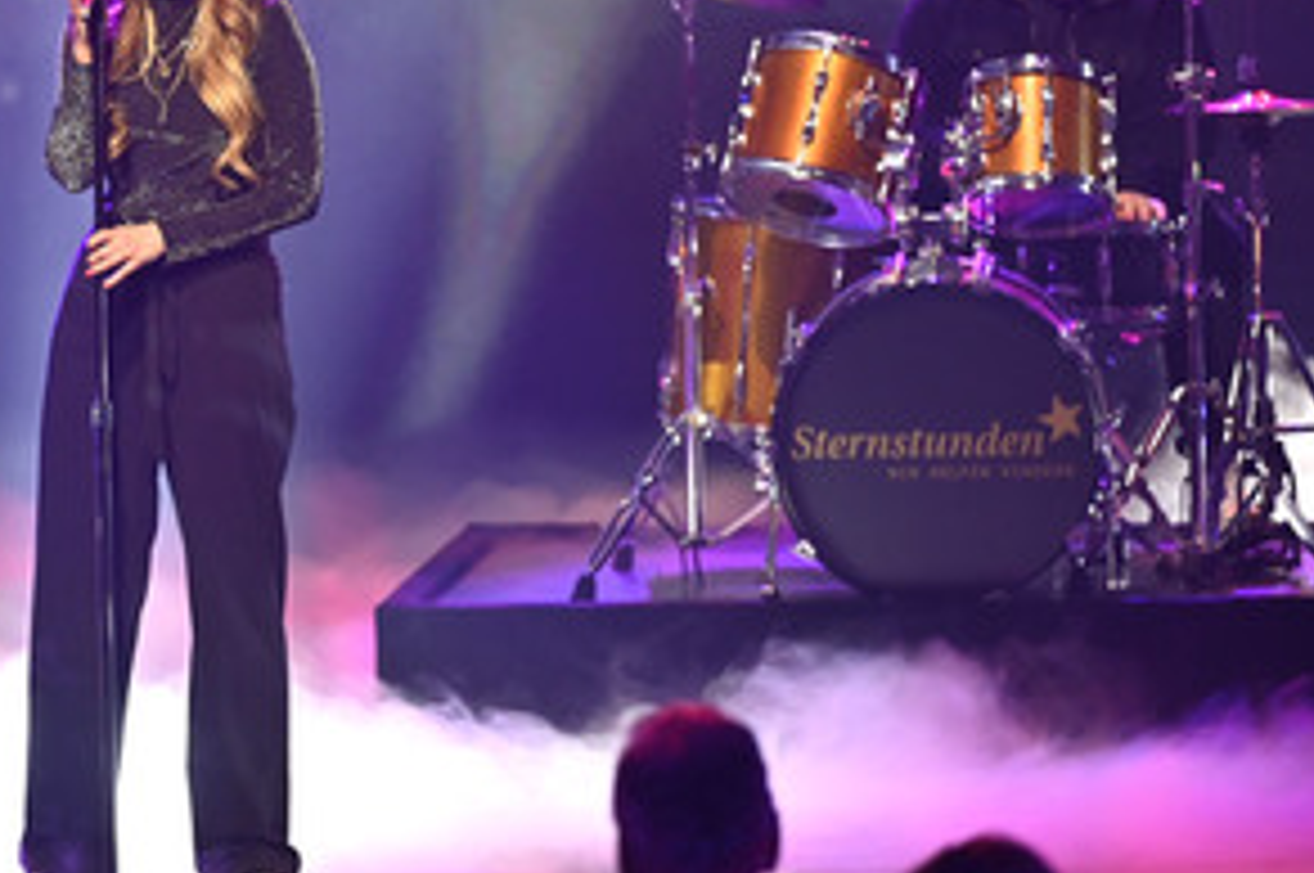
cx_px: 443
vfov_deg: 4.4
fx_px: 11266
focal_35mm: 309
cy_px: 400
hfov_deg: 6.7
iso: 1000
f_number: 2.8
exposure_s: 1/320
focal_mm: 200
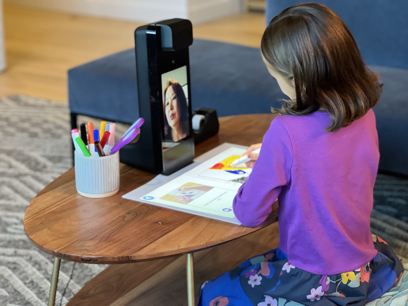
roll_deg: +2.0
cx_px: 204
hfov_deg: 25.3
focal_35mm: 77
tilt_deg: -17.8
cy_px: 153
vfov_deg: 19.1
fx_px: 908
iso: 200
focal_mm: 9
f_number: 2.8
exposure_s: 1/31
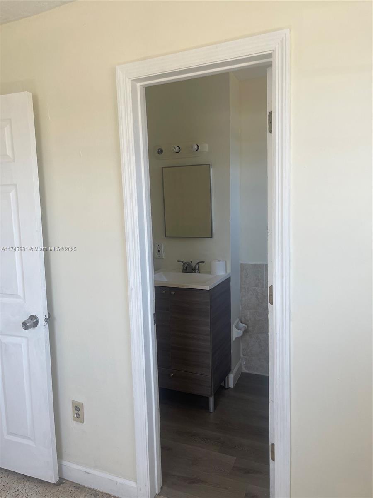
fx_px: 359
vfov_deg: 69.4
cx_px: 186
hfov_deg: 54.9
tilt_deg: -6.2
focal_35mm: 25
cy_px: 249
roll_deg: +2.1
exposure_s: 1/147
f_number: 1.6
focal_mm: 5.1
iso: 32
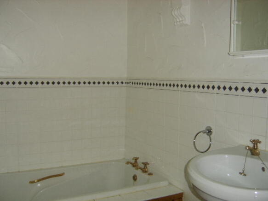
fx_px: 240
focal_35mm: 31
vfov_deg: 45.4
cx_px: 134
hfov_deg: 58.4
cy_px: 100
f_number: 2.7
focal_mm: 8.13
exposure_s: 1/30
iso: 200
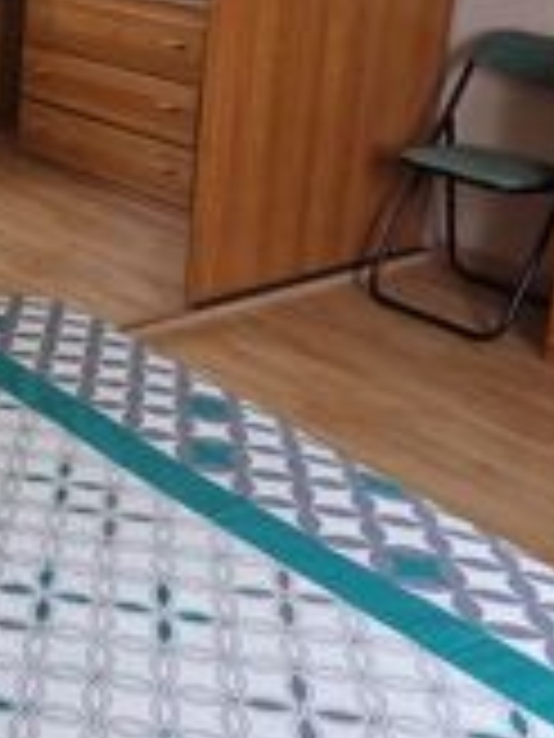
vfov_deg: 31.2
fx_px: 1280
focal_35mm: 60
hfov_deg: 22.6
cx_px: -104
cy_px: 128
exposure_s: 1/25
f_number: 1.8
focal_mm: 5.4
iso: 500
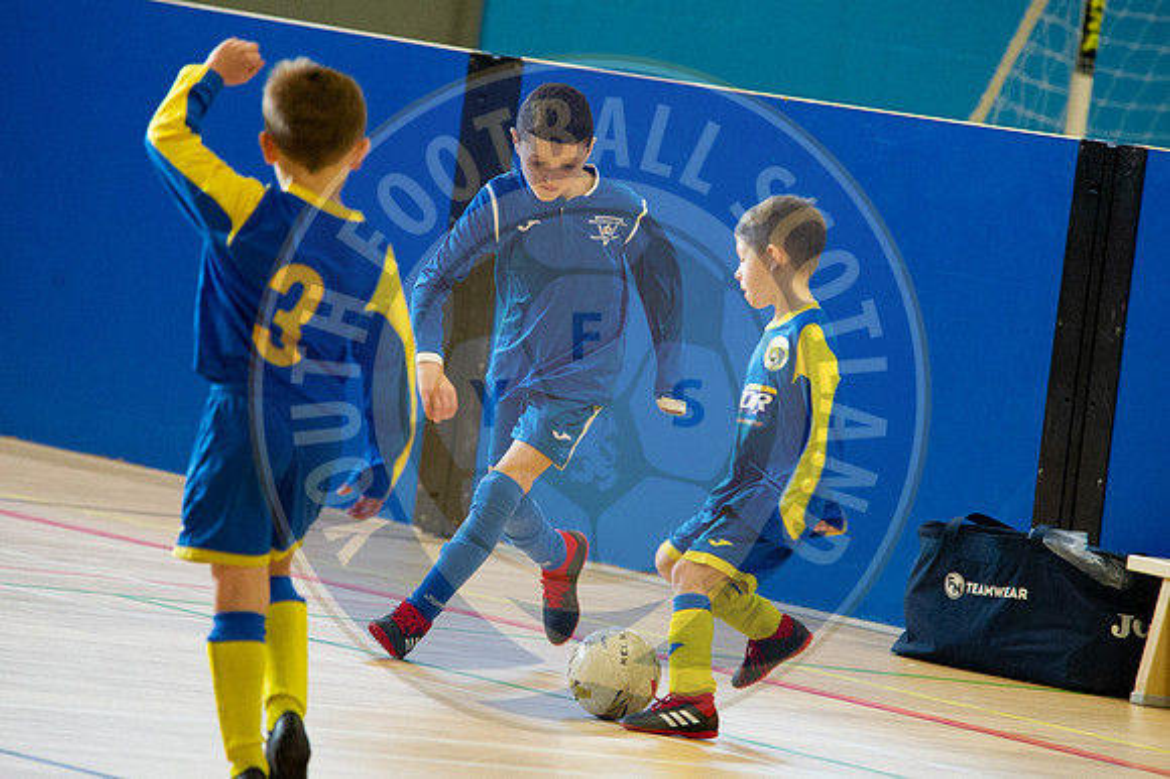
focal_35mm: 356
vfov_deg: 3.9
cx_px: 579
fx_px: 11563
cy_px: 376
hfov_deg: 5.8
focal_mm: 300
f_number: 5.6
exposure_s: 1/320
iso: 8000
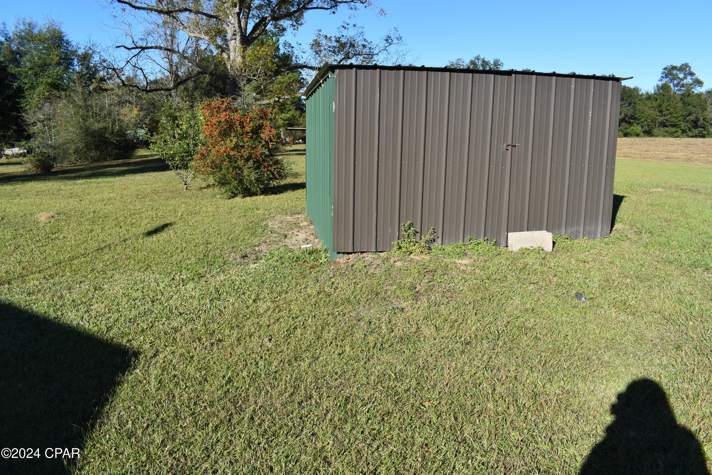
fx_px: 534
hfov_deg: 67.4
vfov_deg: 47.9
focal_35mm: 27
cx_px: 356
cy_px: 238
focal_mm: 18
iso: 200
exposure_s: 1/400
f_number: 10
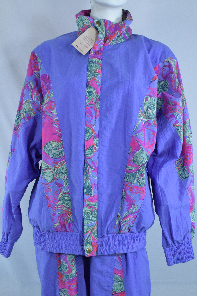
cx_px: 98
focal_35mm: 44
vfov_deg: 44.9
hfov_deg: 30.9
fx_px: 357
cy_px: 148
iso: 3200
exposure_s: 1/160
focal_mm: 29
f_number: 14
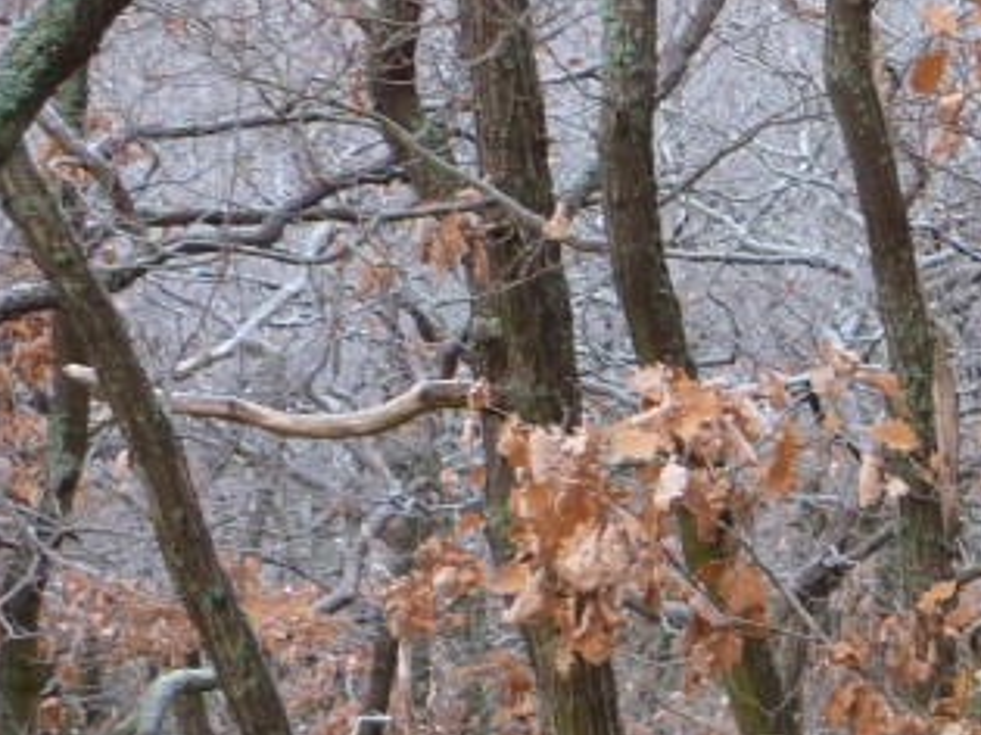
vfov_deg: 5.5
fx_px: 7649
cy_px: 1065
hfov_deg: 7.2
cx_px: 1482
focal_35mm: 270
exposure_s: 1/40
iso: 125
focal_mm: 13.7
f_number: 4.2
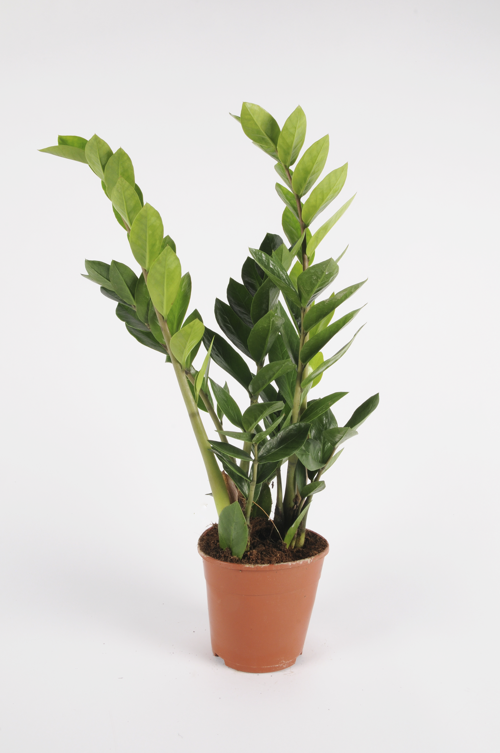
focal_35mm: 33
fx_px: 689
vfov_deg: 57.3
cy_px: 376
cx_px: 250
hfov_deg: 39.9
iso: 250
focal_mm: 22
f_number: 18
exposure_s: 1/125
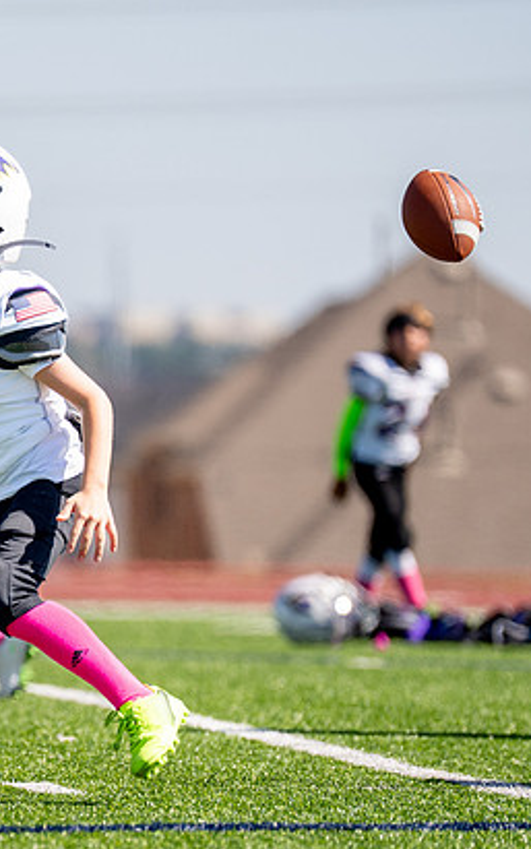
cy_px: 571
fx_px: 10092
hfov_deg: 3.0
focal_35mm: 436
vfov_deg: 4.8
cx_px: -228
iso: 250
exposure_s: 1/5000
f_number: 2.8
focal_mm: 200
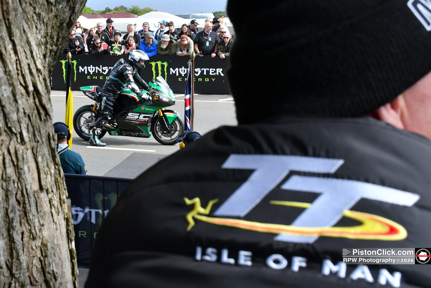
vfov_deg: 33.0
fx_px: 485
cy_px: 144
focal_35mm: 40
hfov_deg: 47.9
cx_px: 216
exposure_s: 1/800
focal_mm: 27
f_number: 8
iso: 640
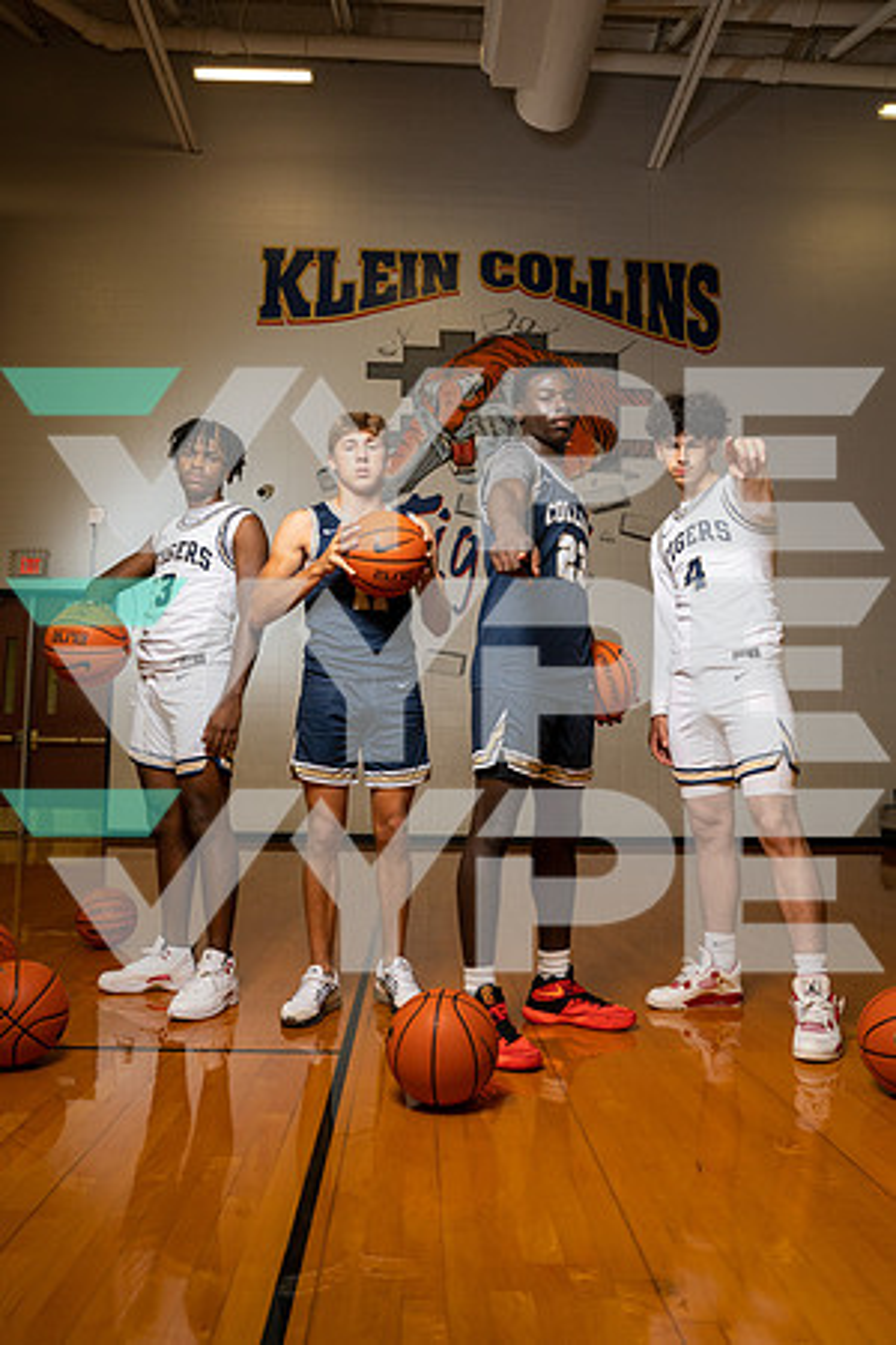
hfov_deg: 53.1
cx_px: 448
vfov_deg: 73.7
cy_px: 672
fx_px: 896
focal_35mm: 24
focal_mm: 24
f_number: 7.1
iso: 800
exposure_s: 1/250
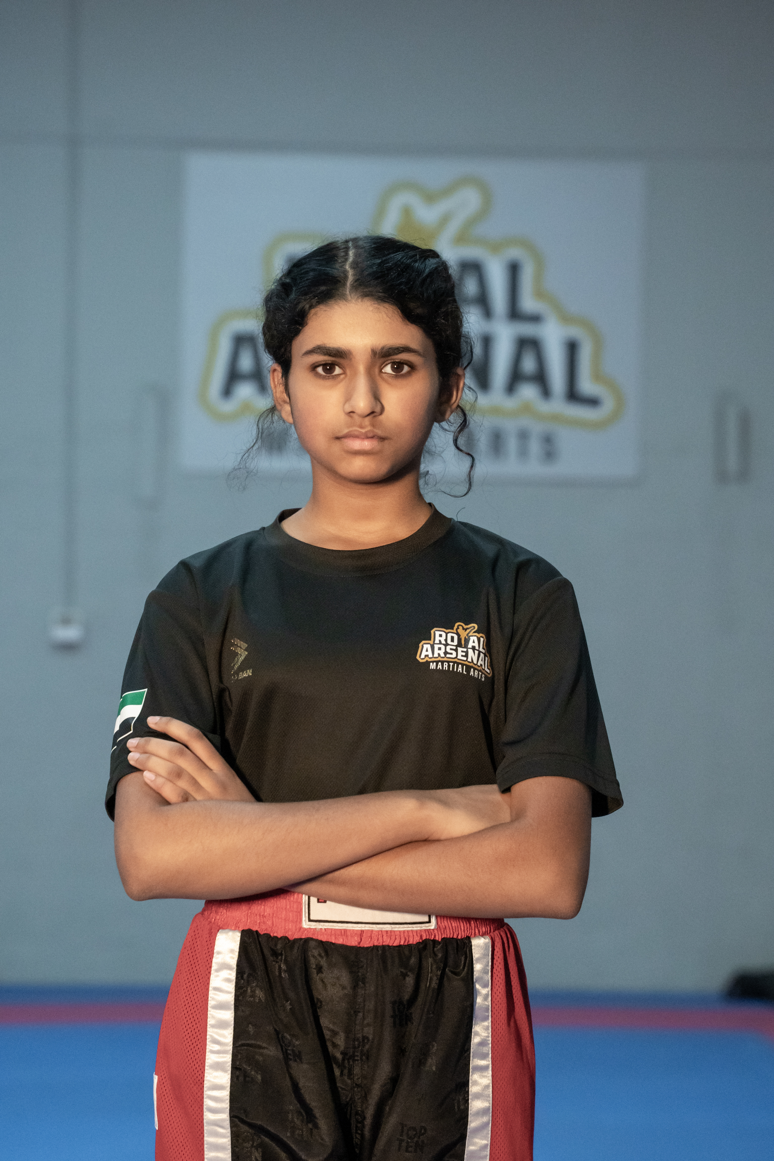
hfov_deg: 13.0
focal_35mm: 105
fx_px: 3386
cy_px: 580
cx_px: 387
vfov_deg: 19.5
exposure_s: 1/320
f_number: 4
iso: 3200
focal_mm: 70
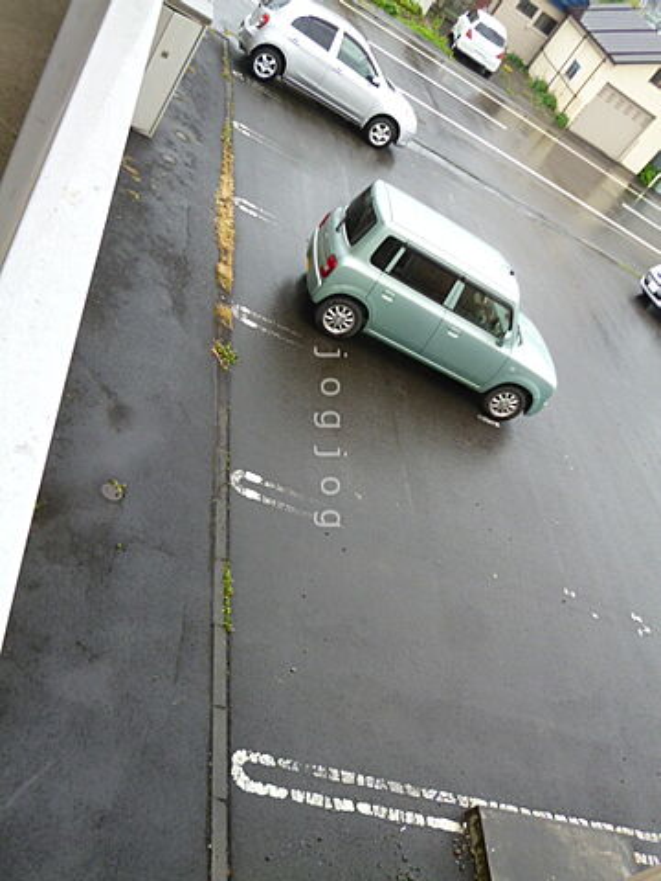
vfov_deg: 54.0
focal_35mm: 34
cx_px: 330
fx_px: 866
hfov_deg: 41.8
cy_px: 440
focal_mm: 6
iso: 100
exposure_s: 1/100
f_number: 2.9
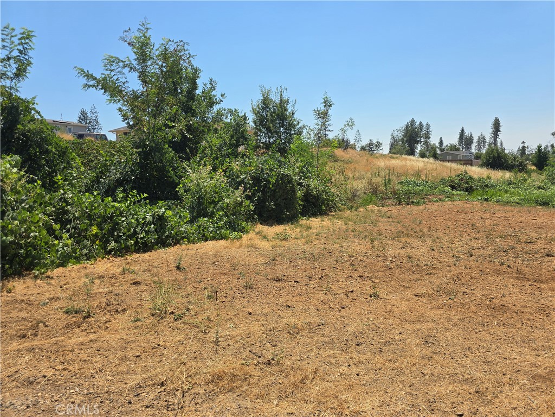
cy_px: 208
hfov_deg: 73.9
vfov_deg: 58.9
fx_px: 369
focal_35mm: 23
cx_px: 278
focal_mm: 6.3
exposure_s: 1/895
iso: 12
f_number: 1.7
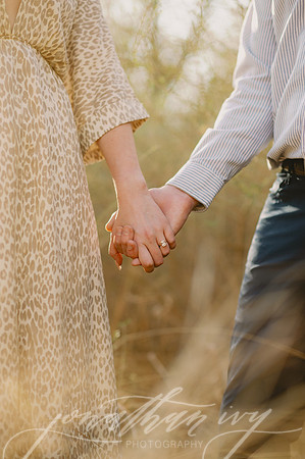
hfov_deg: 16.0
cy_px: 230
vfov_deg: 23.9
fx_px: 1083
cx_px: 152
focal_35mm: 85
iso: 100
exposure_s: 1/2000
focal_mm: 85
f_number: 2
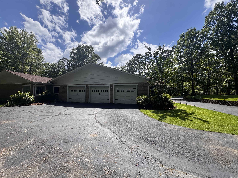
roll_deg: +0.4
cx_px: 119
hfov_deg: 102.1
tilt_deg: +3.4
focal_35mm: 14
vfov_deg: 85.7
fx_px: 96
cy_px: 89
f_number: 2.2
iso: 50
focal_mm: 2.22
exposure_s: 1/1178
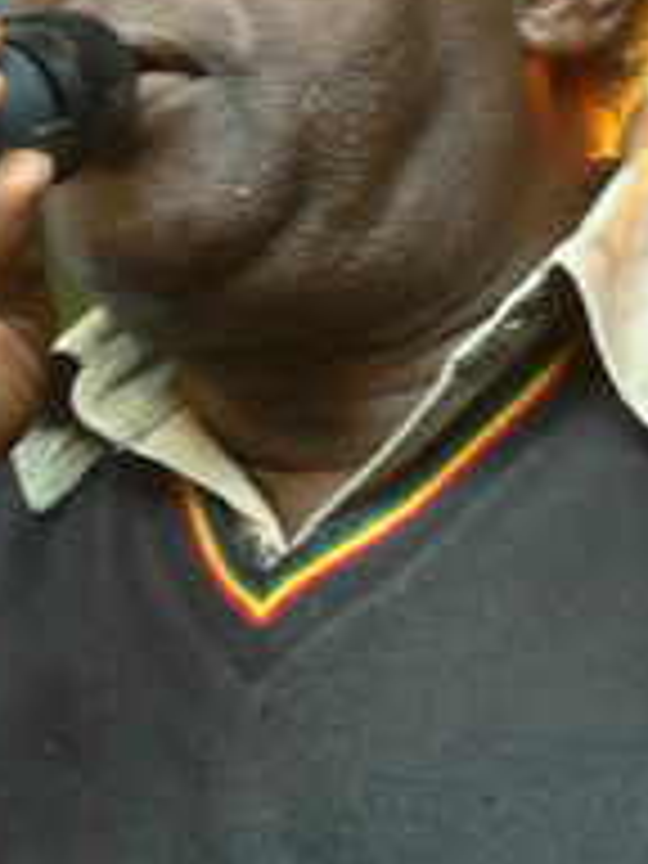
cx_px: 446
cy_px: 418
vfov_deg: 4.2
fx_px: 11681
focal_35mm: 468
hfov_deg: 3.2
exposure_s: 1/40
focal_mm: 25.7
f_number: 3.3
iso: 64
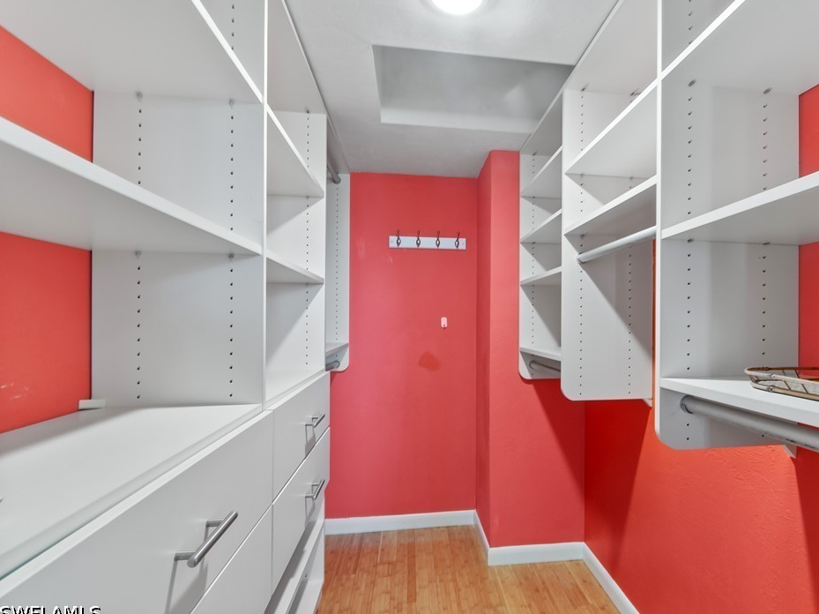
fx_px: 439
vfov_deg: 69.9
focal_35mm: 19
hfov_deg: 85.4
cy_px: 309
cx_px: 474
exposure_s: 1/1.25
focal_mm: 11
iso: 200
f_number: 8
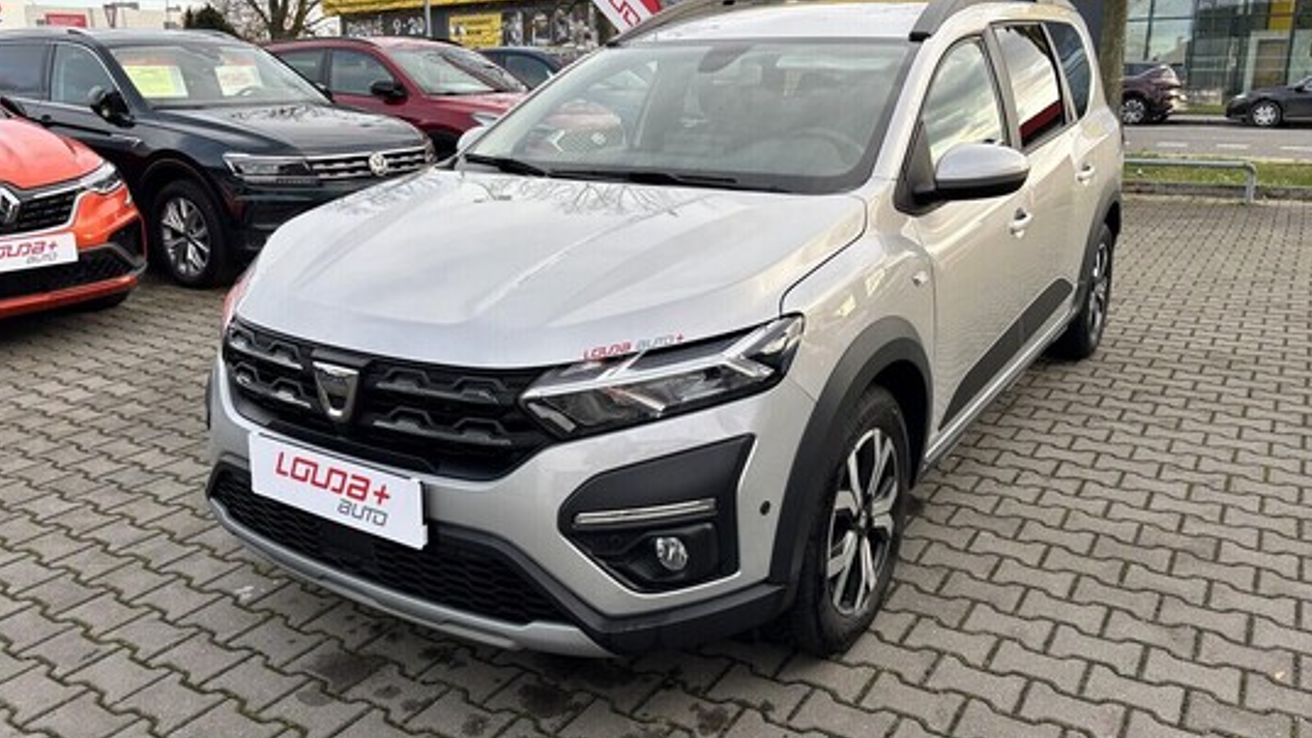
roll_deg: +0.5
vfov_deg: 40.1
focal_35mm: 29
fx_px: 1009
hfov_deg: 66.1
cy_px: 336
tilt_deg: -13.8
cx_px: 652
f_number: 1.6
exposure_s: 1/460
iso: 50
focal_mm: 5.96
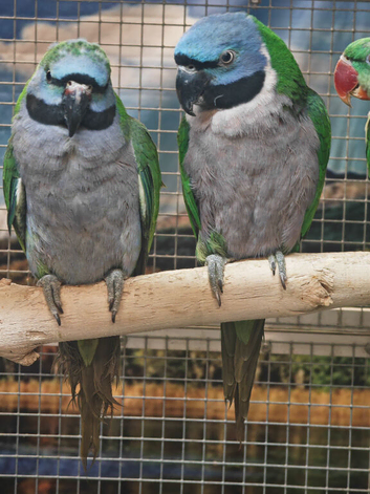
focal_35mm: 94
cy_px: 247
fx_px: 1340
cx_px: 185
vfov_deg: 20.9
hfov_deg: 15.7
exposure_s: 1/33
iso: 500
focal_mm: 14.92
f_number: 3
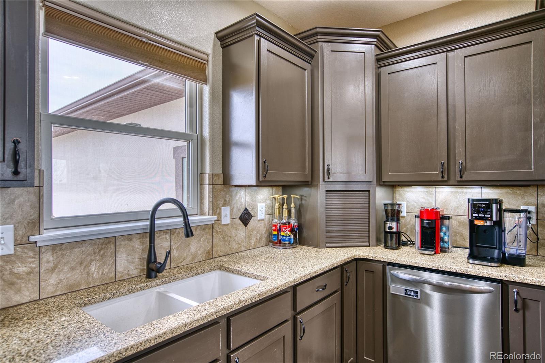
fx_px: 288
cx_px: 272
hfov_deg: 86.9
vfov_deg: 64.5
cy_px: 182
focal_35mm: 19
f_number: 4
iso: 500
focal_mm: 19
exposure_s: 1/50
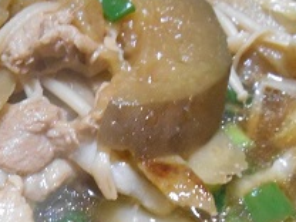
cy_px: 174
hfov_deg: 24.0
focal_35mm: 80
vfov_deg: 18.3
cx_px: 57
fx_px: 684
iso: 800
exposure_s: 1/25
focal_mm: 4.7
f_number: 3.4
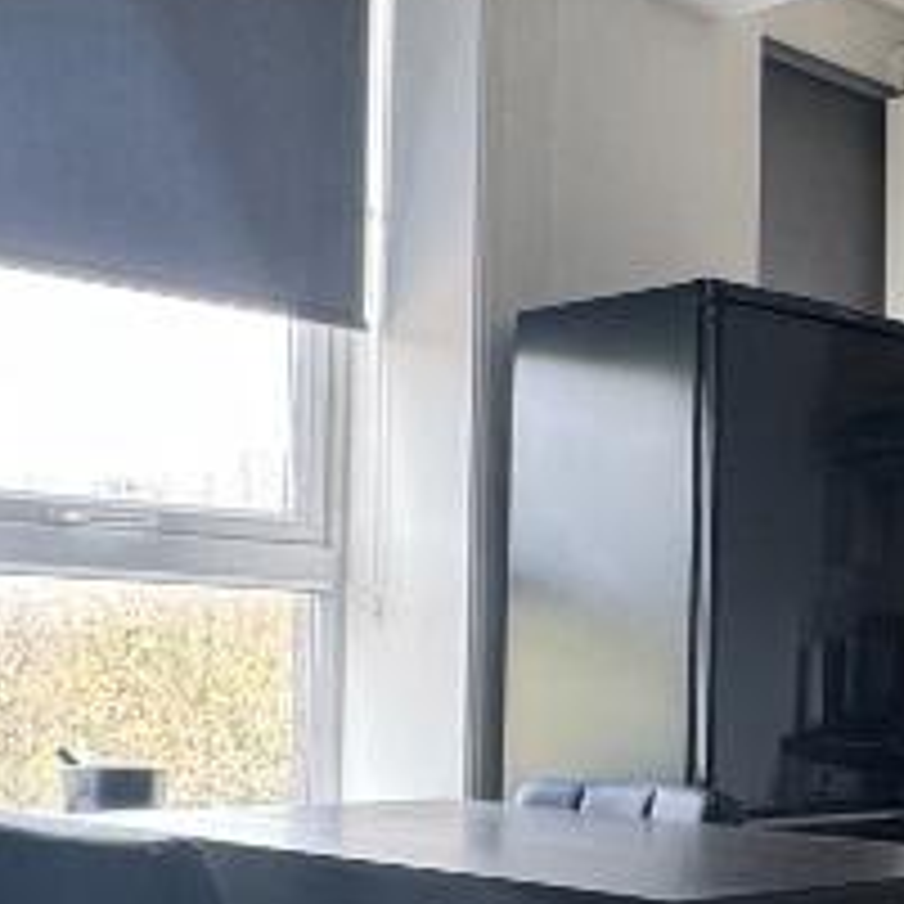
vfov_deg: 27.0
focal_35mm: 63
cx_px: 1061
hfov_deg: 24.9
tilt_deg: +1.3
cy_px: 652
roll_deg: -0.5
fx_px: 1861
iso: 160
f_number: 2.2
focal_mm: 2.22
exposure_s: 1/99
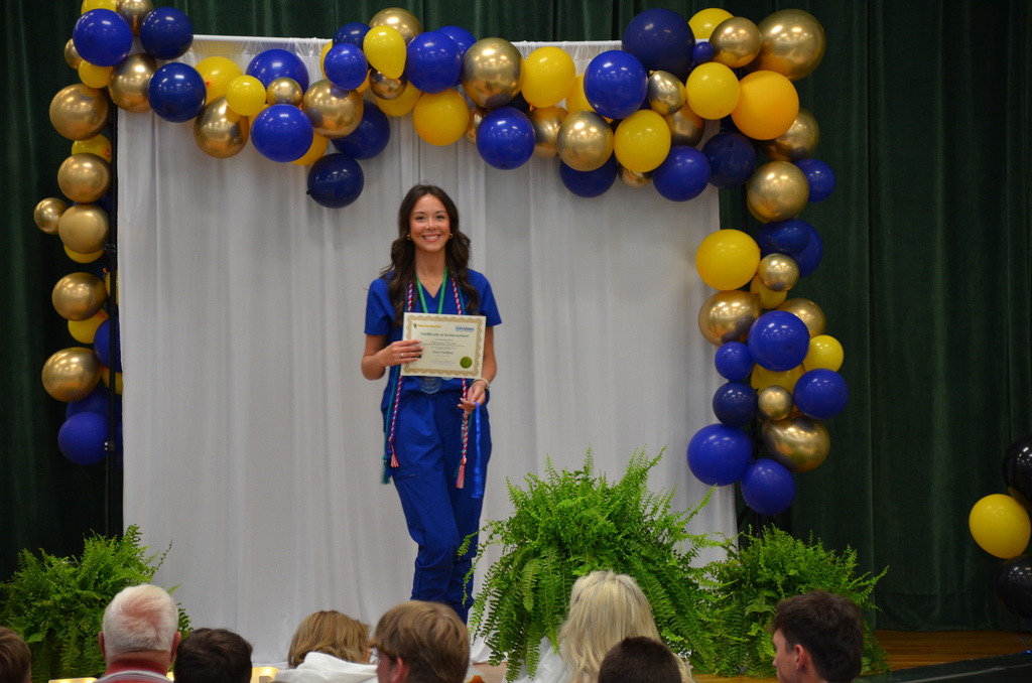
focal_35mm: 150
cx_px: 516
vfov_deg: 9.1
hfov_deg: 13.7
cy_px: 342
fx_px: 4291
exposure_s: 1/30
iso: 900
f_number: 5.6
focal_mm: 100
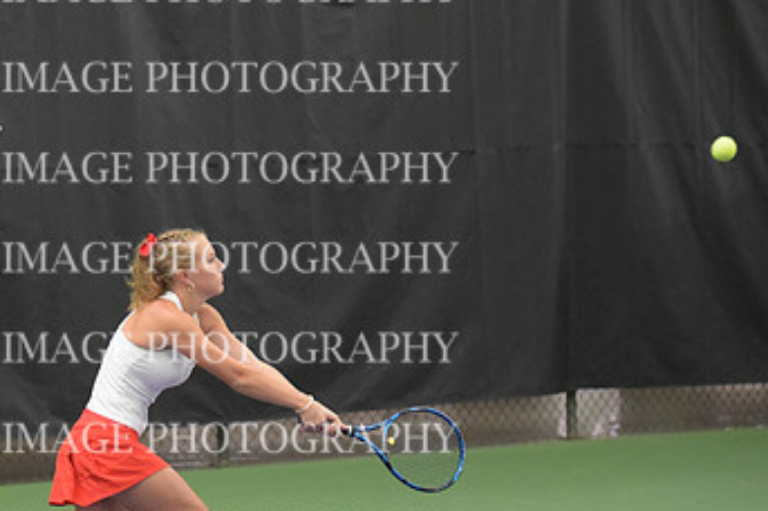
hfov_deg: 11.0
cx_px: 134
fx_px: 3964
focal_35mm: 186
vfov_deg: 7.4
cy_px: 303
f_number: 2.8
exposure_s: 1/1250
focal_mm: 110
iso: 12800
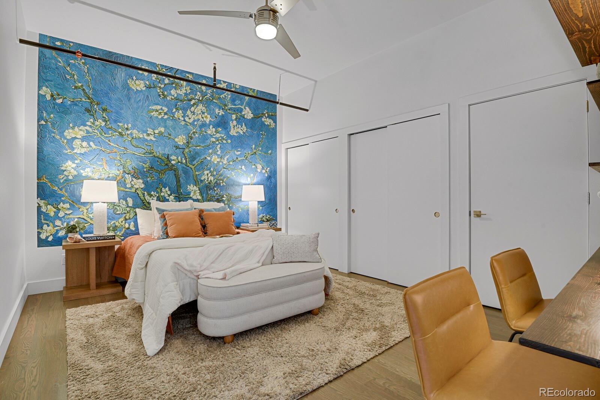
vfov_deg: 70.4
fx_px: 283
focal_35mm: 17
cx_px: 300
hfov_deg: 93.3
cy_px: 200
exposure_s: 10
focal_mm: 17
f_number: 8
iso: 250
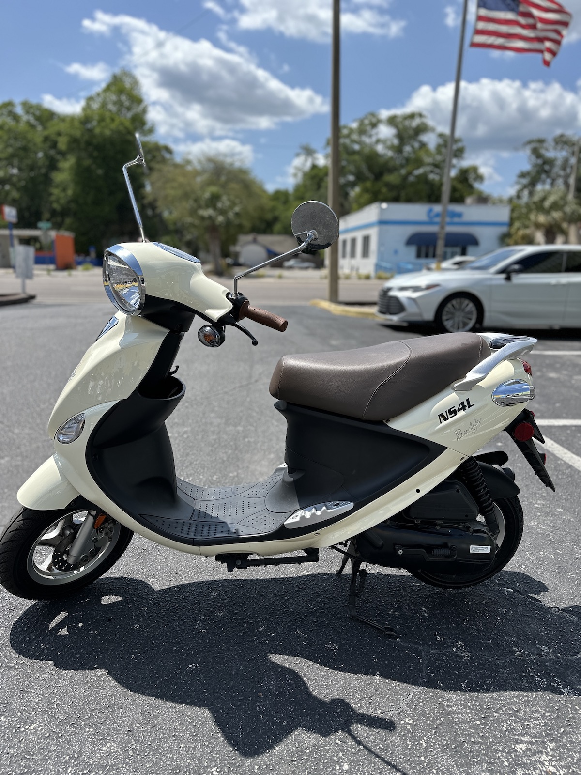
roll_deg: -0.7
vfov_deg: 71.6
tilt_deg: -11.0
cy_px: 388
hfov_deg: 56.8
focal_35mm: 24
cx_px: 290
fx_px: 537
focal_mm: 6.86
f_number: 1.78
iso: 80
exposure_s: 1/4545
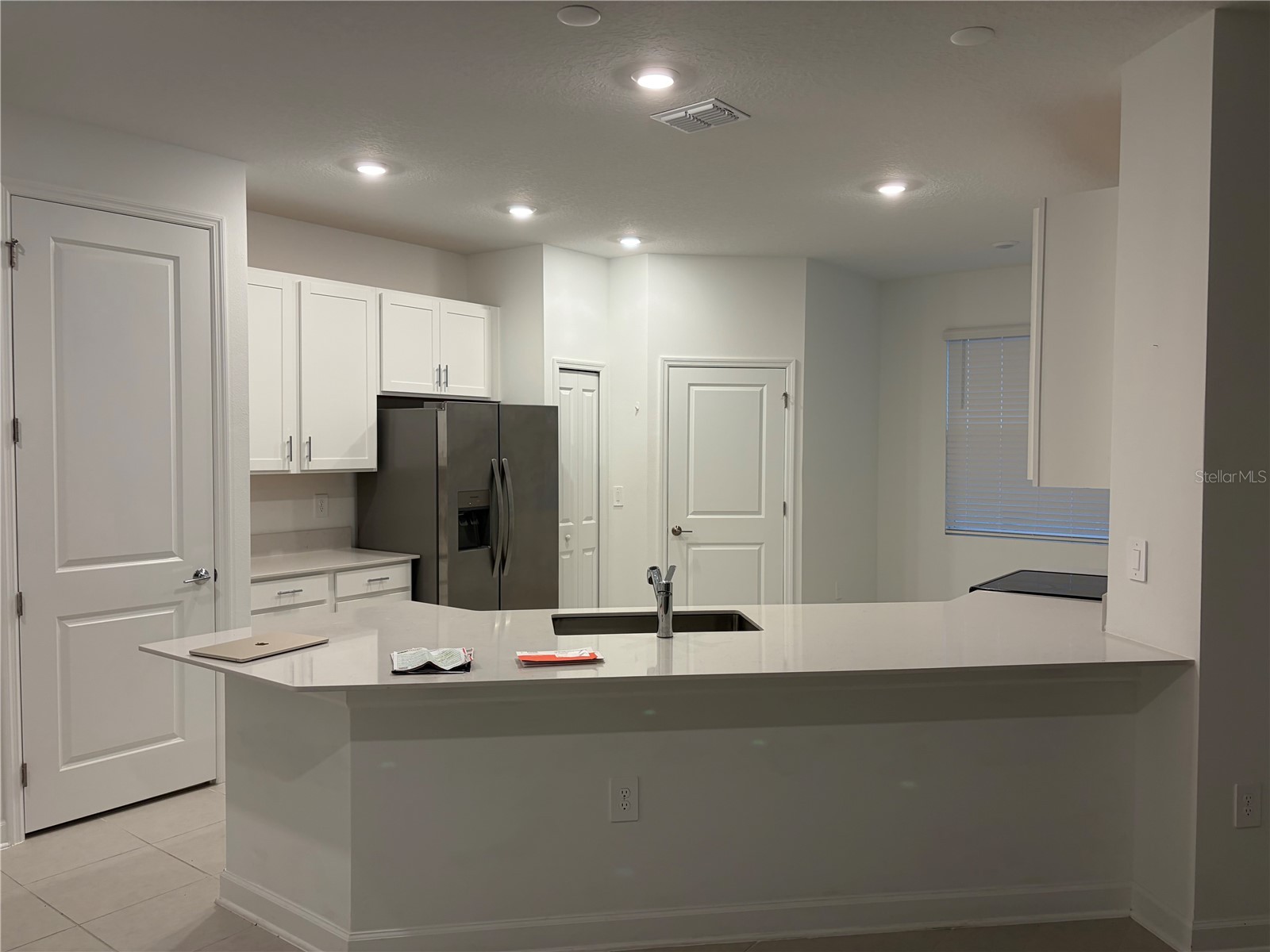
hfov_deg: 67.3
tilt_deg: -2.5
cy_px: 476
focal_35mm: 26
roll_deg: -0.9
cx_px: 635
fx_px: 954
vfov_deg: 53.1
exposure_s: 1/60
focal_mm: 5.96
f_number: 1.6
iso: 64
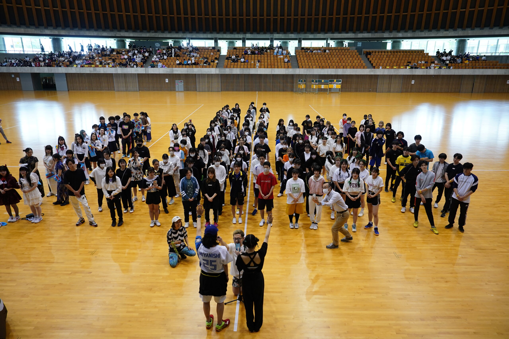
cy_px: 170
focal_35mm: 24
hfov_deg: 73.7
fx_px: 339
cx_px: 254
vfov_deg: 53.1
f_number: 4
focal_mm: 24
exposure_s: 1/250
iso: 1600
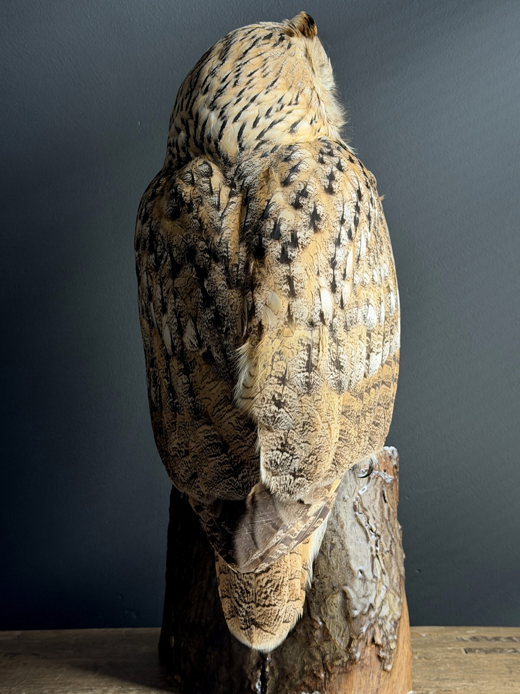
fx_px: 961
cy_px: 347
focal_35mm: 48
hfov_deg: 30.3
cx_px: 260
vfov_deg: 39.7
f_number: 1.78
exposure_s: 1/60
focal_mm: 6.76
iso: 160
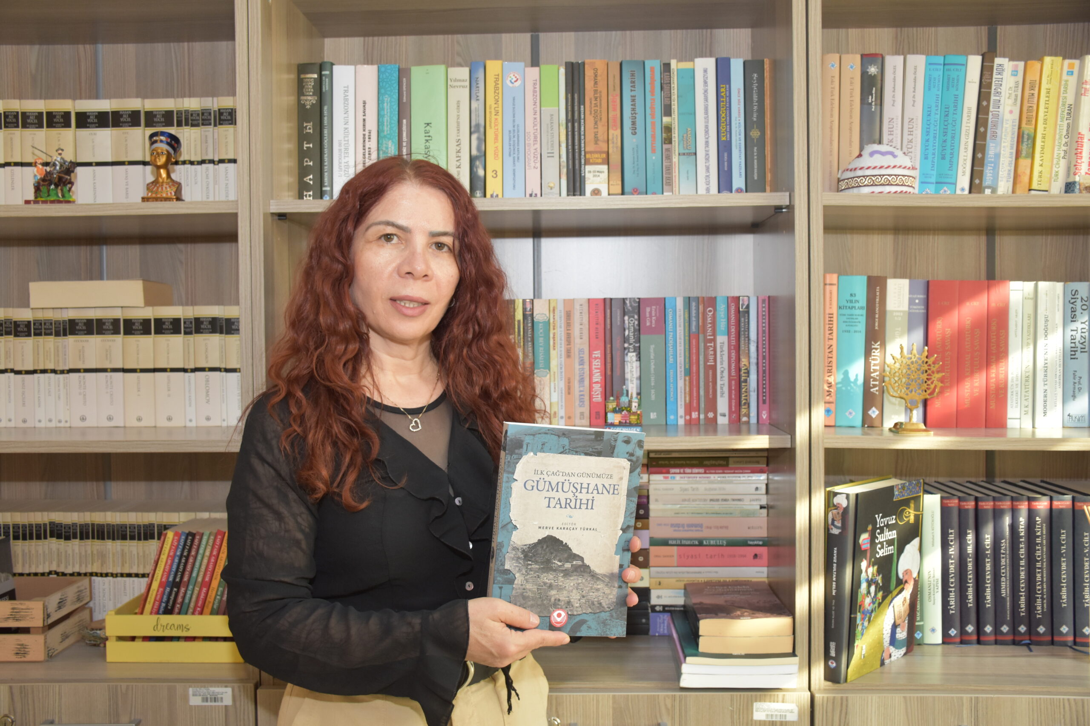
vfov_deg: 40.0
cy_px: 363
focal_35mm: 33
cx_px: 545
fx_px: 999
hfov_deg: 57.2
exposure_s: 1/60
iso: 900
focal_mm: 22
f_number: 4
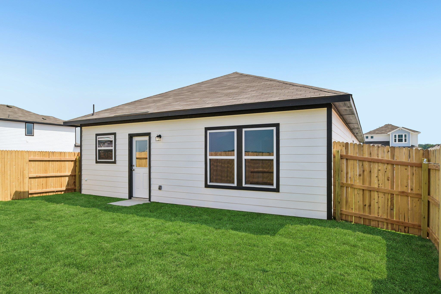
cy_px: 147
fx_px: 257
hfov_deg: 81.2
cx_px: 220
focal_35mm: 21
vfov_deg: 59.5
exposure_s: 1/800
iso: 400
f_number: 8
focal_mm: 14
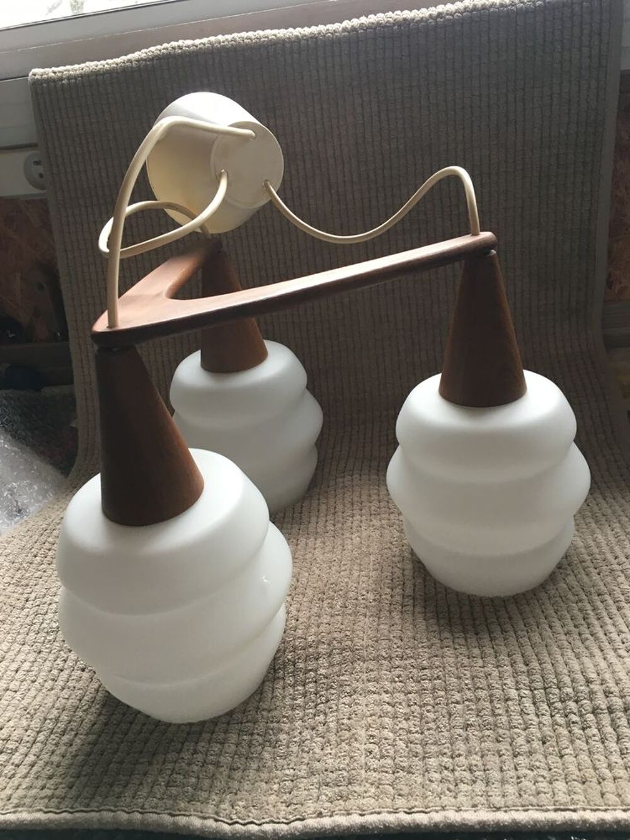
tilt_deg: -19.5
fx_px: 704
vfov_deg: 61.7
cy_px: 420
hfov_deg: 48.2
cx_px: 315
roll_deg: +6.5
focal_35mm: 29
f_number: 2.2
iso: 50
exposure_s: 1/33
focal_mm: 4.15
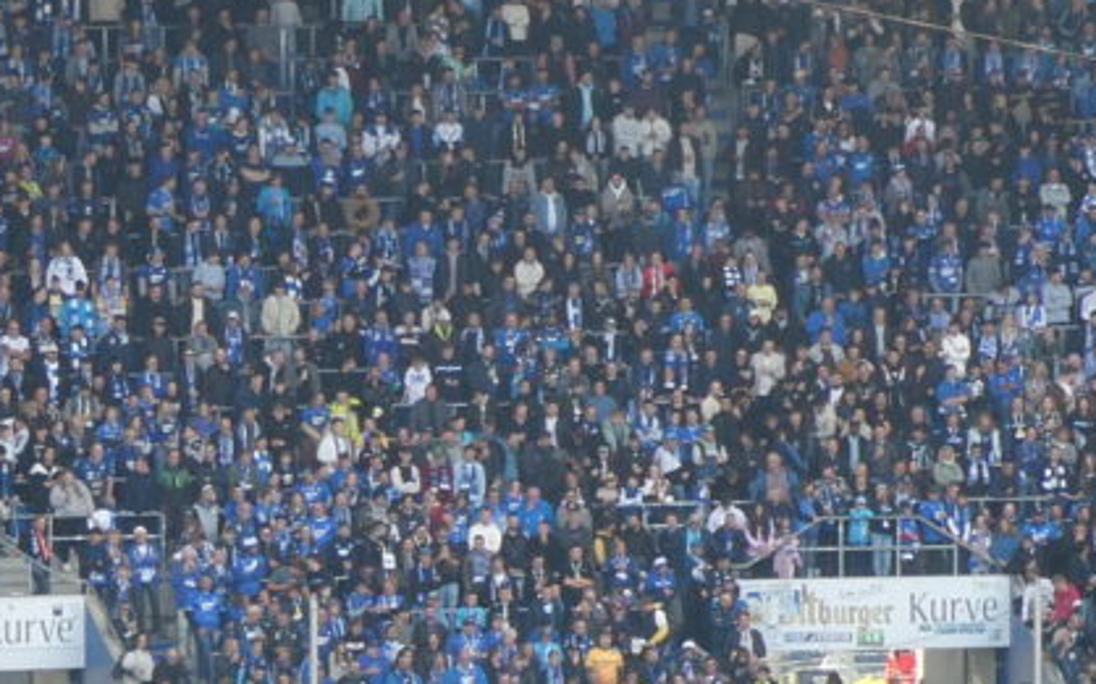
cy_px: 466
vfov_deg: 3.6
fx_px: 10899
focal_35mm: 365
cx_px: 548
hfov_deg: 5.8
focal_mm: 16.1
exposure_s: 1/80
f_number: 4.9
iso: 100
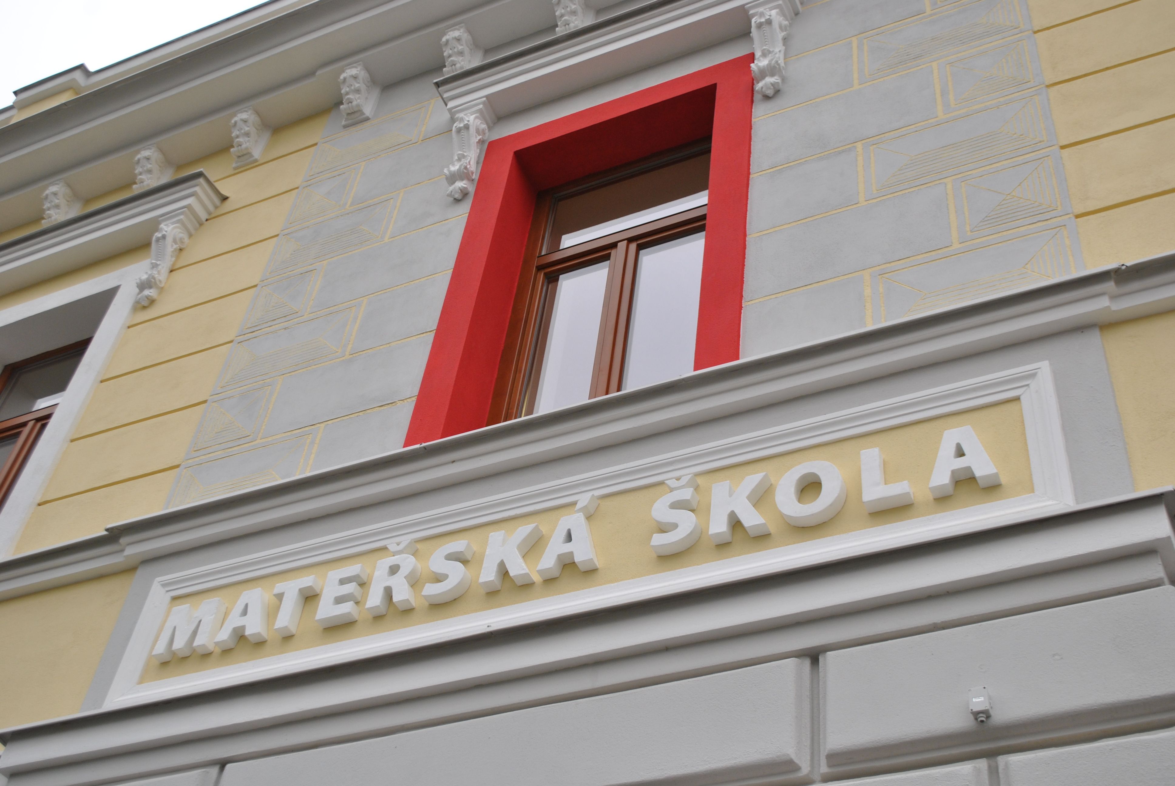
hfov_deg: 43.6
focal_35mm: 45
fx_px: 1471
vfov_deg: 29.9
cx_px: 588
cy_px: 393
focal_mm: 30
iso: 200
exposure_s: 1/100
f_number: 5
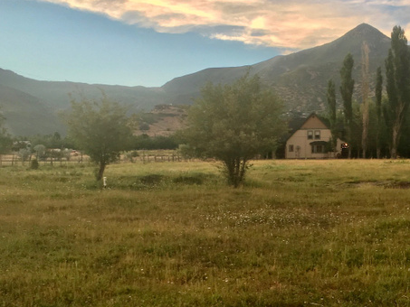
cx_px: 268
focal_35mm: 41
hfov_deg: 45.2
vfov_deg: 34.7
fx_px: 486
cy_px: 91
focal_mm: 4.15
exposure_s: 1/120
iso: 32
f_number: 2.2
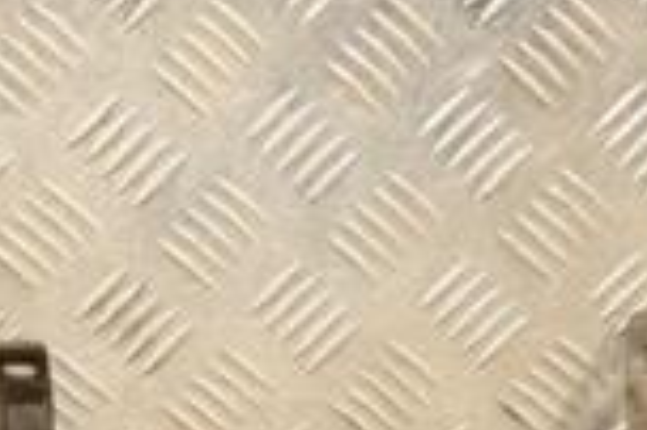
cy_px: 545
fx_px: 2765
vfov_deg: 8.8
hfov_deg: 13.3
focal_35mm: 154
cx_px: 413
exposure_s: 1/100
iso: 800
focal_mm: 26
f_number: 5
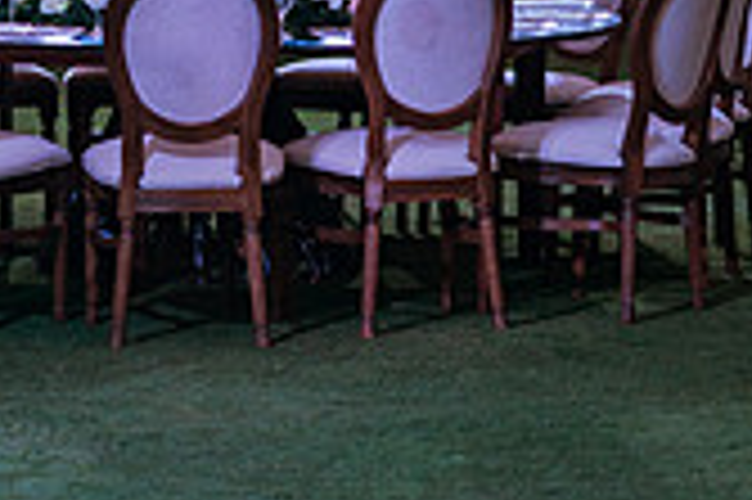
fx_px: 4779
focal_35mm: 229
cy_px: -505
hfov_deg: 9.0
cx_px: 164
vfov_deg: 5.8
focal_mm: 85
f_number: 1.8
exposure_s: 1/125
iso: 1600
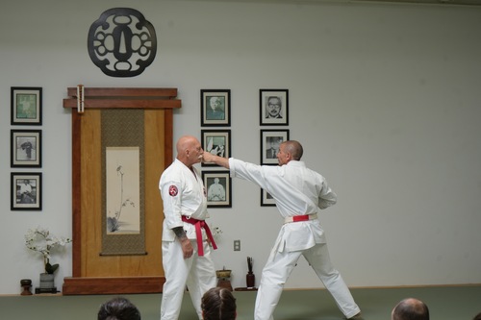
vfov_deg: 19.4
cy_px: 160
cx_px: 240
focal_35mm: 70
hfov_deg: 28.9
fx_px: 935
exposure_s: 1/160
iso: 640
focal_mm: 70
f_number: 5.6
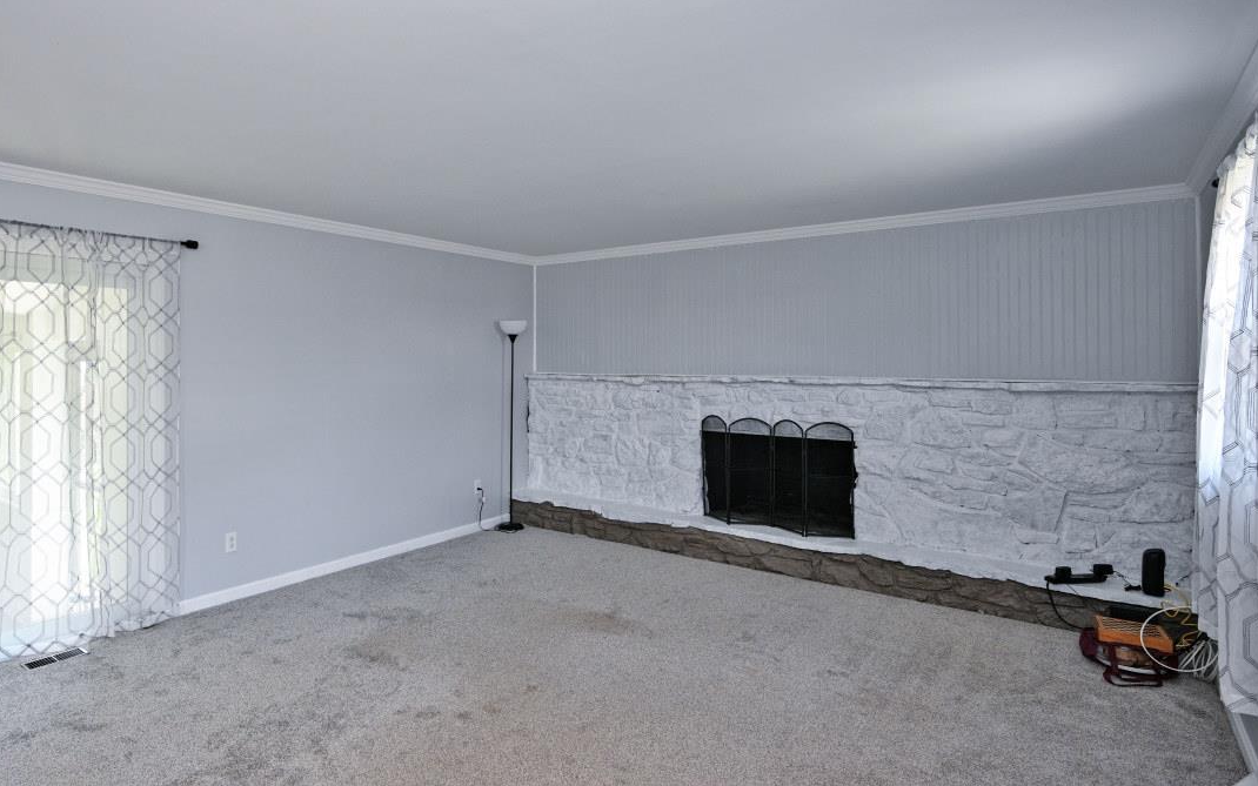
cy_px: 360
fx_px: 686
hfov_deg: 82.8
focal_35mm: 20
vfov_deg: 59.6
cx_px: 442
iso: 450
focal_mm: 14
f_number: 4
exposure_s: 1/60
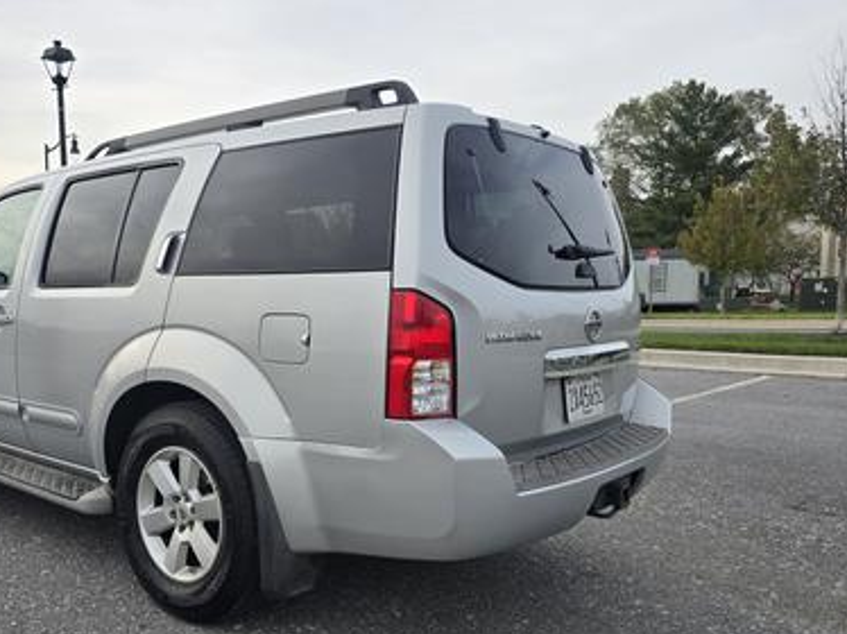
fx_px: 758
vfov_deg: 45.1
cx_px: 285
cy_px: 385
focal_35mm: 31
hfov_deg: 57.2
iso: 12
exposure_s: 1/300
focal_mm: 6.3
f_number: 1.7
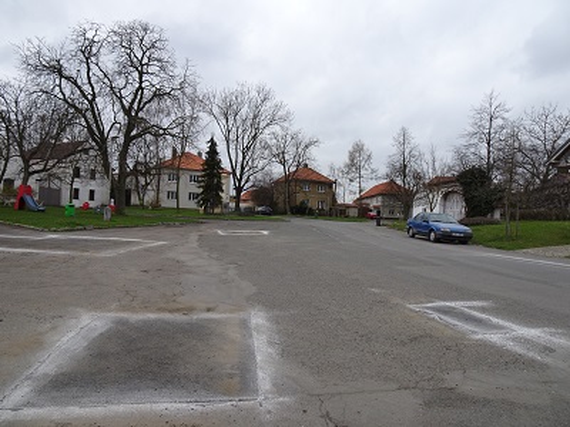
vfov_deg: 56.8
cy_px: 214
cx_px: 285
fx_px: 395
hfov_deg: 71.6
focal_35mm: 24
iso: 80
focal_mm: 4.1
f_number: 3.5
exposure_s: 1/800
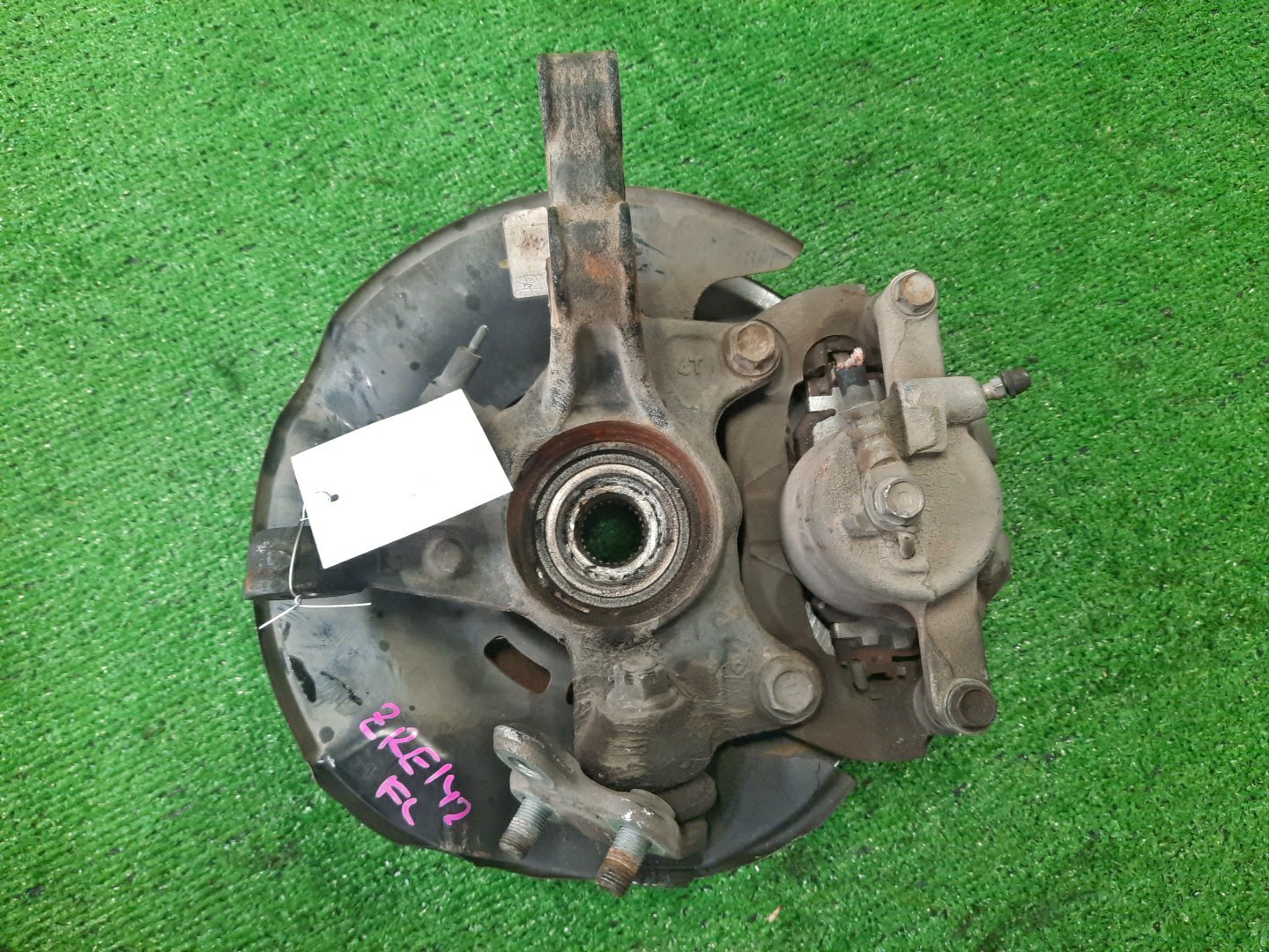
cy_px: 476
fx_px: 916
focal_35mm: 25
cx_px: 634
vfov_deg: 54.9
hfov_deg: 69.4
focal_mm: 4.6
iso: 311
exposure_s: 1/50
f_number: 2
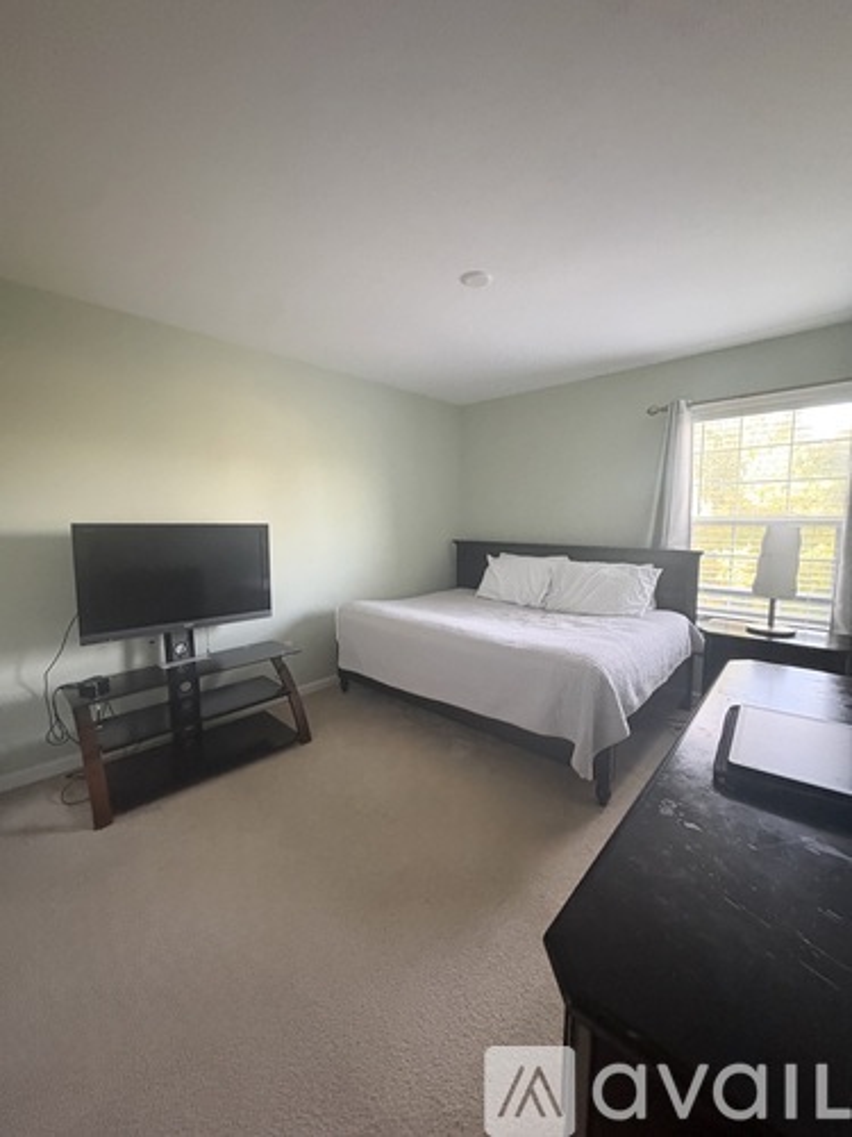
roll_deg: -0.1
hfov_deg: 85.7
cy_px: 568
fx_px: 459
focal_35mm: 14
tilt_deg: -5.8
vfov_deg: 102.1
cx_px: 426
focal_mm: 2.22
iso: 1000
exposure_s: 1/40
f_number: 2.2
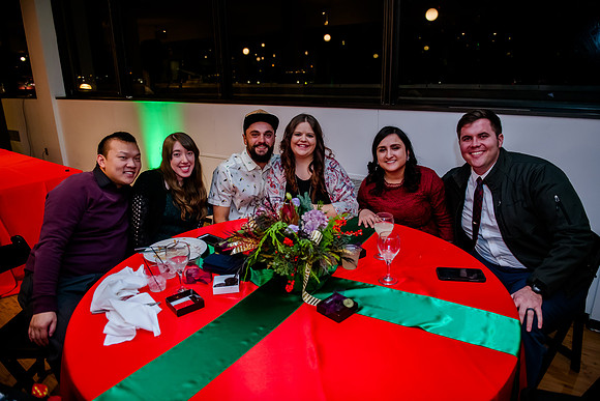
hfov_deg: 73.7
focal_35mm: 24
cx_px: 300
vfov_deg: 53.2
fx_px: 400
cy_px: 200
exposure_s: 1/160
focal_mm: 24
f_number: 2.8
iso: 2000
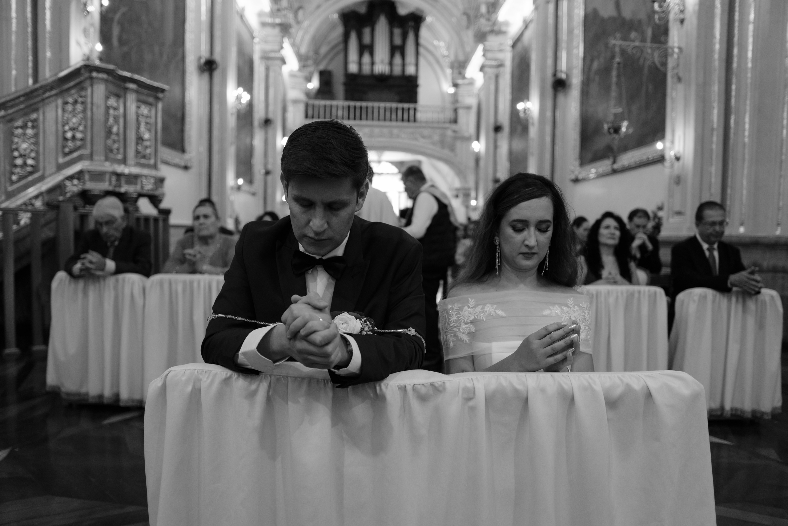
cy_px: 263
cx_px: 394
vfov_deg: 53.1
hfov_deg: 73.7
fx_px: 525
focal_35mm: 24
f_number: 1.4
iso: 500
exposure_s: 1/160
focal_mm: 16
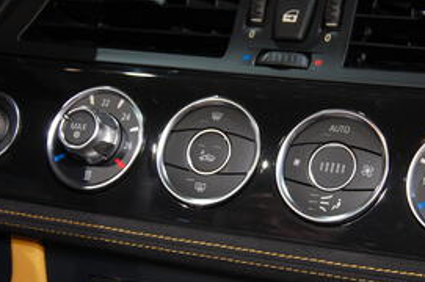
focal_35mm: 100
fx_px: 1176
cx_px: 268
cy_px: 157
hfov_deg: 20.4
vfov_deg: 13.7
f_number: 5
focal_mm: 45
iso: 200
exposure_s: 1/100
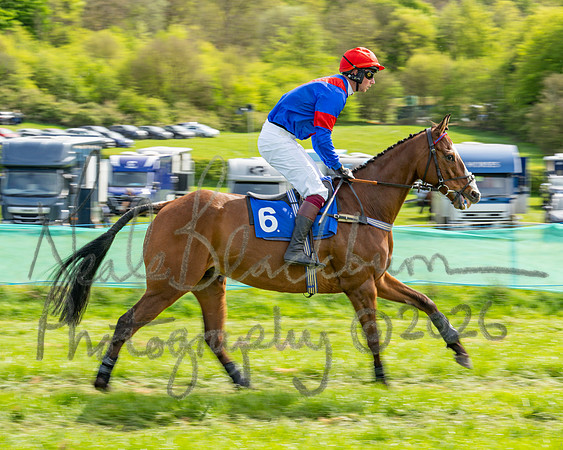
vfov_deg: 13.5
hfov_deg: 16.8
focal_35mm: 114
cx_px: 243
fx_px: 1906
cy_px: 221
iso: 100
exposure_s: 1/160
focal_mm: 88
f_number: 9
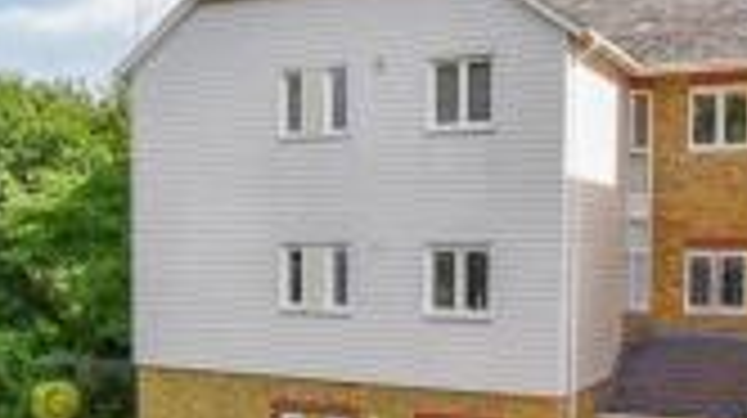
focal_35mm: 45
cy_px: 312
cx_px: 439
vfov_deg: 26.1
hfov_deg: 45.3
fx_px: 890
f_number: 8
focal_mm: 10
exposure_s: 1/640
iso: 400
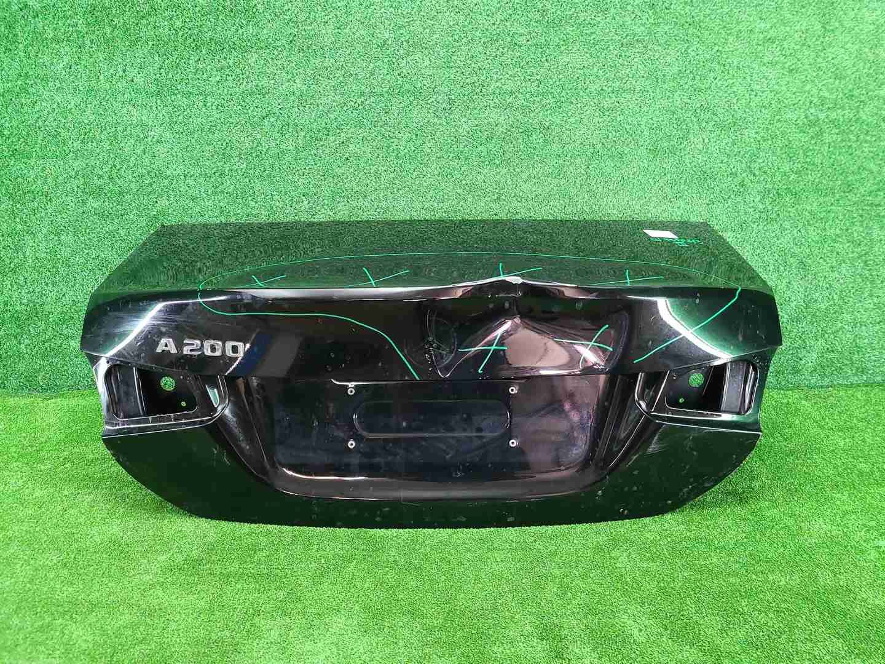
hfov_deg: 67.3
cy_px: 332
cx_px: 442
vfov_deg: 53.1
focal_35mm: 26
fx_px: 665
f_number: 1.8
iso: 432
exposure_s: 1/50
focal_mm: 5.4
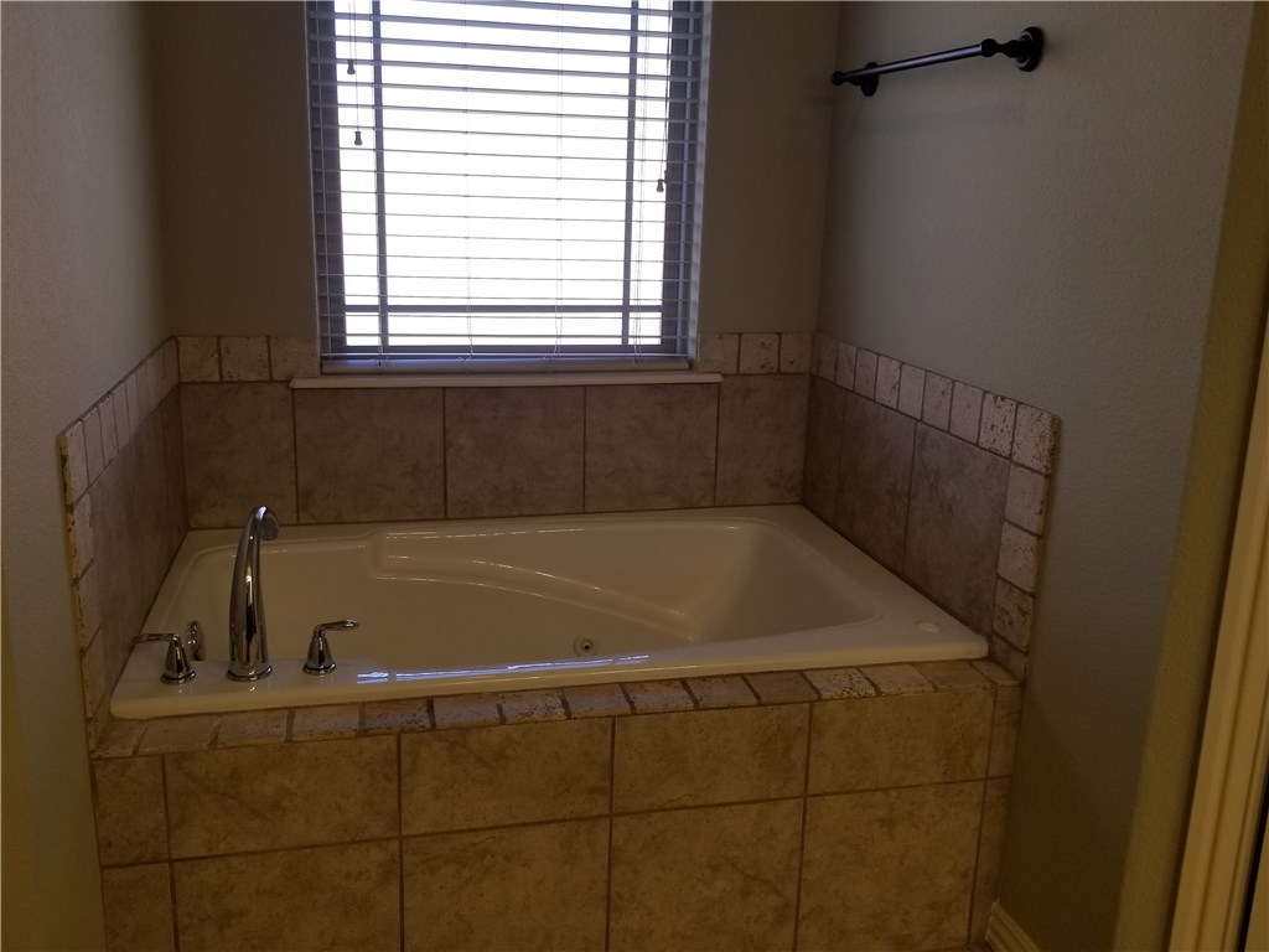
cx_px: 634
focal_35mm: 26
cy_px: 476
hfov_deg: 67.3
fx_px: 953
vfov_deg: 53.1
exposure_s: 1/120
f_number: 1.7
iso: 80
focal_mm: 4.25
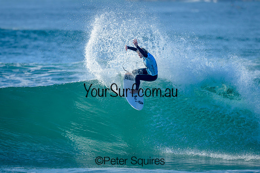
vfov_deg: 1.5
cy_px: 96
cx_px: 134
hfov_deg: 2.3
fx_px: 6414
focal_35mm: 888
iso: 400
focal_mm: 800
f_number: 6.3
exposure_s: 1/2000
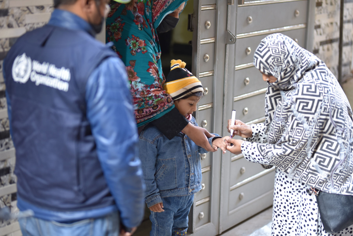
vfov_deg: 16.1
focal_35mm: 85
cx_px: 176
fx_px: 834
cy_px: 118
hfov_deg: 23.9
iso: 800
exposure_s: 1/125
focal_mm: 85
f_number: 1.6
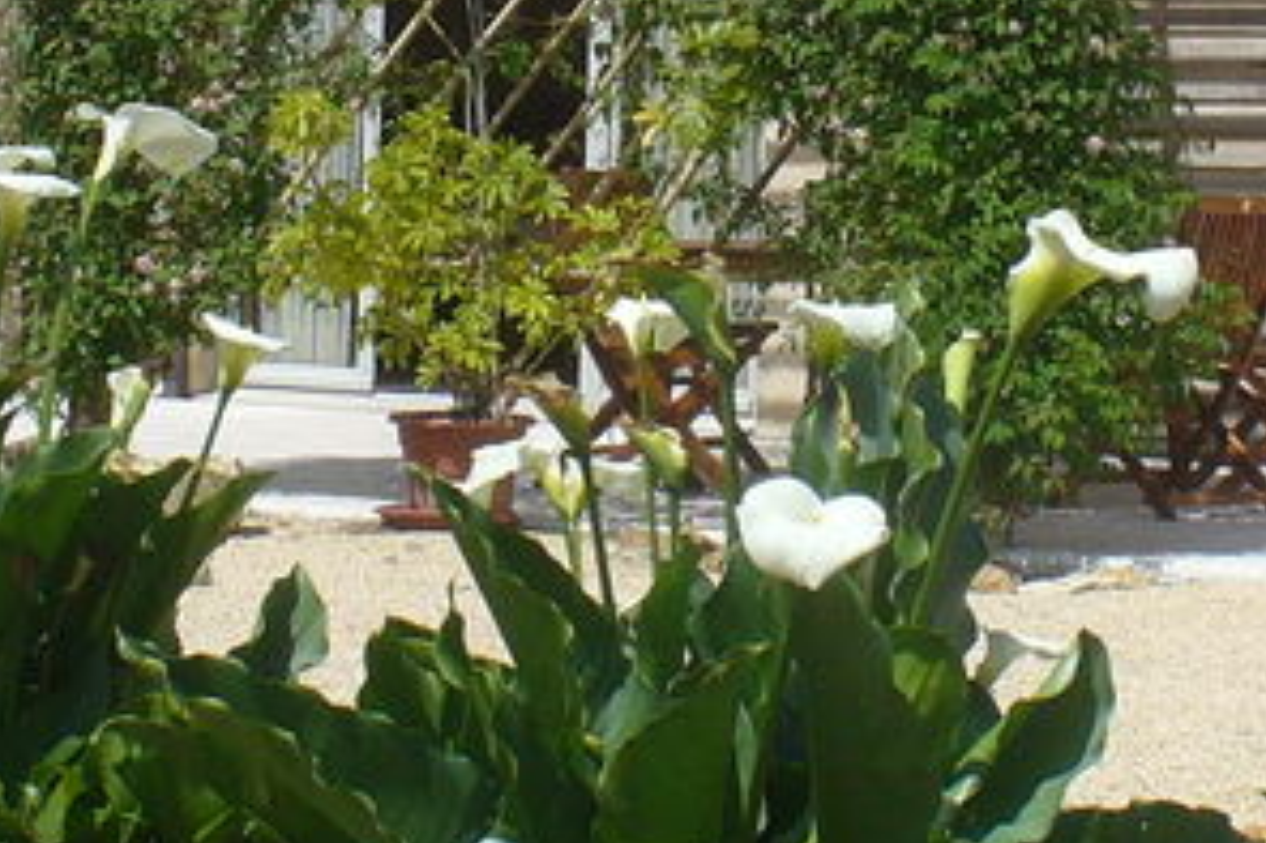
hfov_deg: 15.8
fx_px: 4569
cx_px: 808
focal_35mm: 130
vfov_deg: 10.5
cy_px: 175
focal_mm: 6.1
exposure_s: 1/500
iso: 80
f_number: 5.6
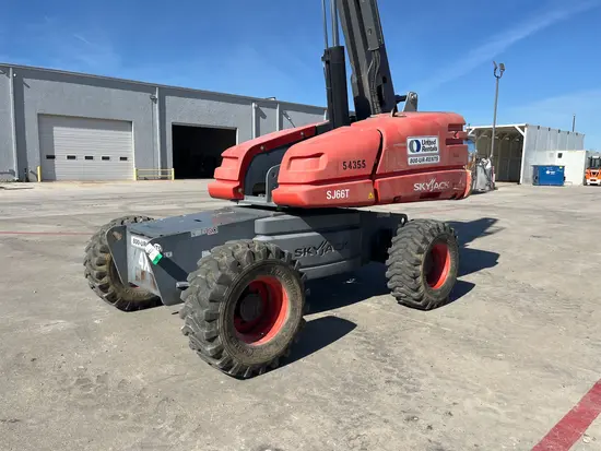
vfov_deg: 53.1
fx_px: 452
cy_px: 226
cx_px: 300
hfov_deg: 67.3
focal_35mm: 26
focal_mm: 5.1
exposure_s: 1/4484
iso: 50
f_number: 1.6
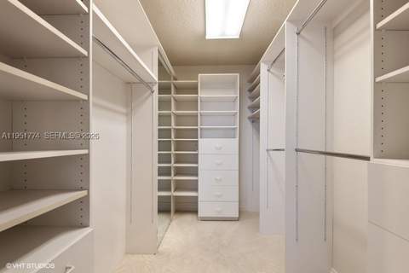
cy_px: 136
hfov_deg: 93.3
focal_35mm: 17
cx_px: 204
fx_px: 193
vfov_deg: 70.4
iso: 250
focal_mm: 17
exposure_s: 1/25
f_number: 8
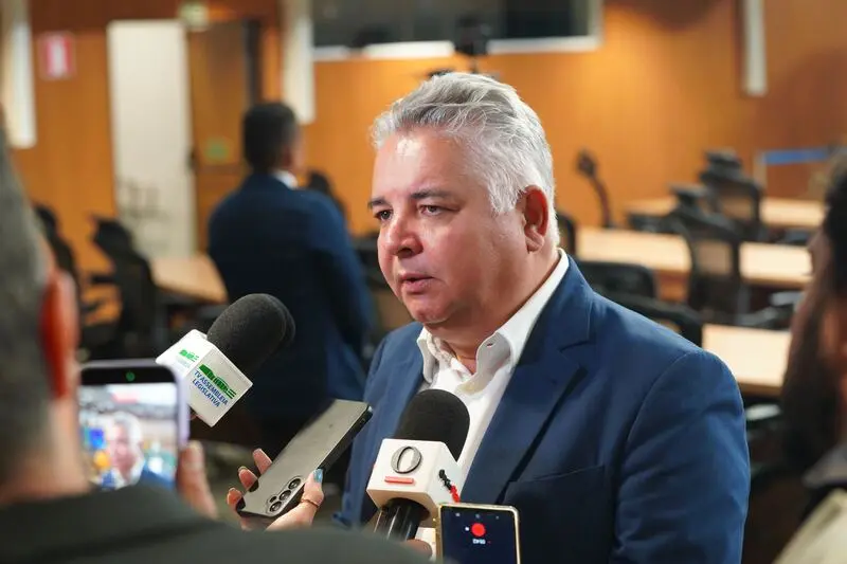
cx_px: 424
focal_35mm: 75
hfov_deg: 27.0
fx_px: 1764
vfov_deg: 18.2
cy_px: 282
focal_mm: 75
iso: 3200
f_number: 4.5
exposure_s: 1/160
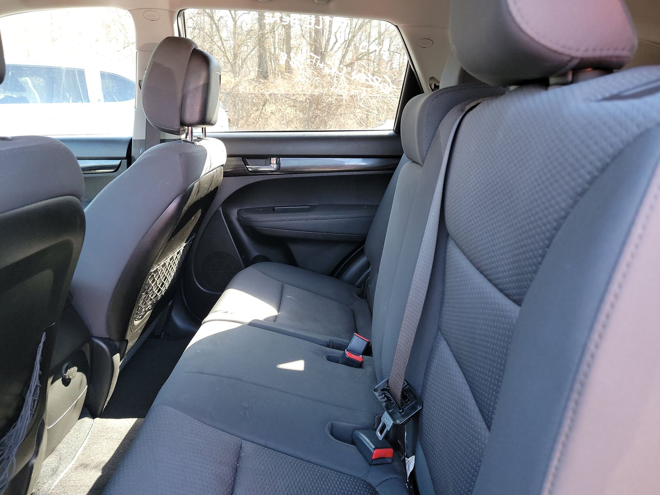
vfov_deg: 56.8
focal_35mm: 24
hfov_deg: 71.6
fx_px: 458
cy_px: 248
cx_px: 330
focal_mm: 6.7
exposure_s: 1/59
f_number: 1.8
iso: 343
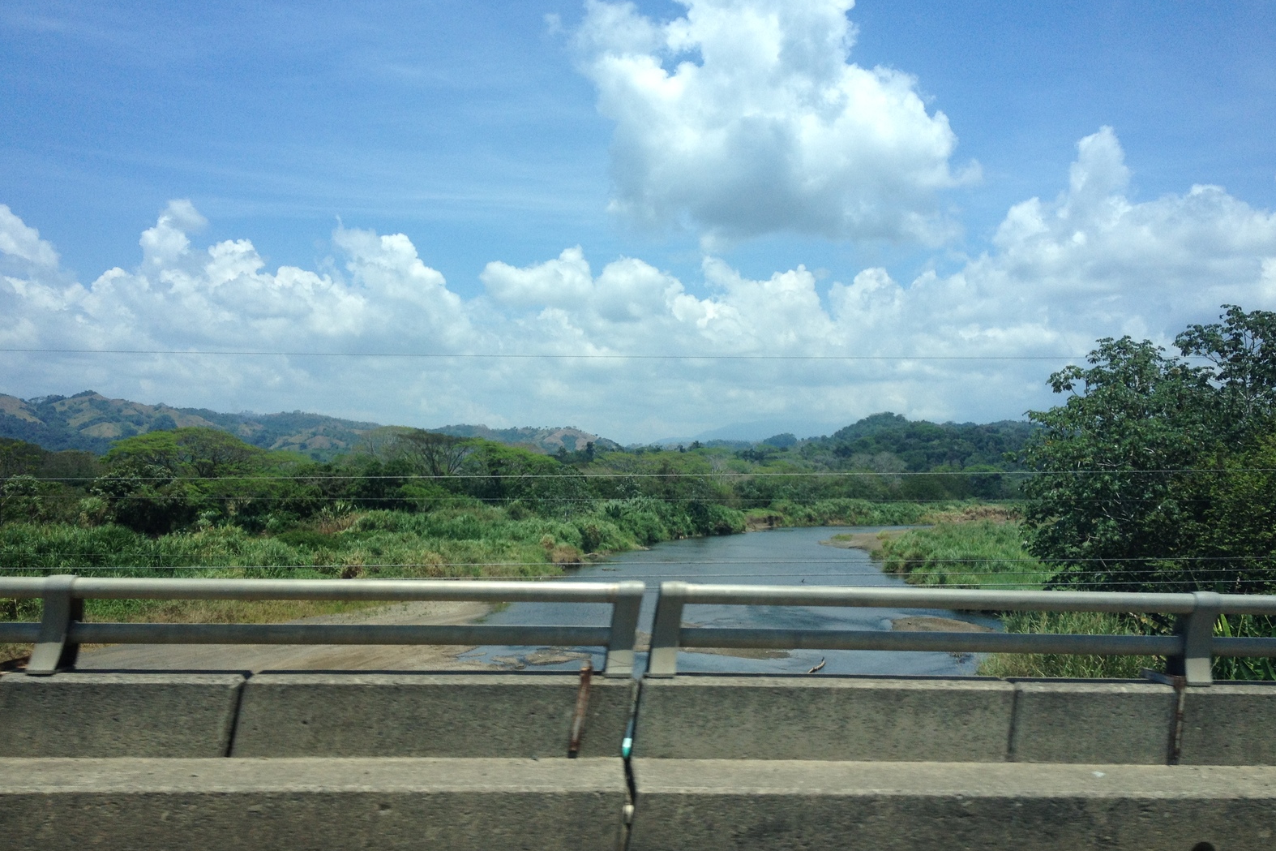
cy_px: 386
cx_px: 642
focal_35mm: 37
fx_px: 1311
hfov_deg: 51.9
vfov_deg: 35.9
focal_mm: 4.28
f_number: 2.4
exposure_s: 1/708
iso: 50
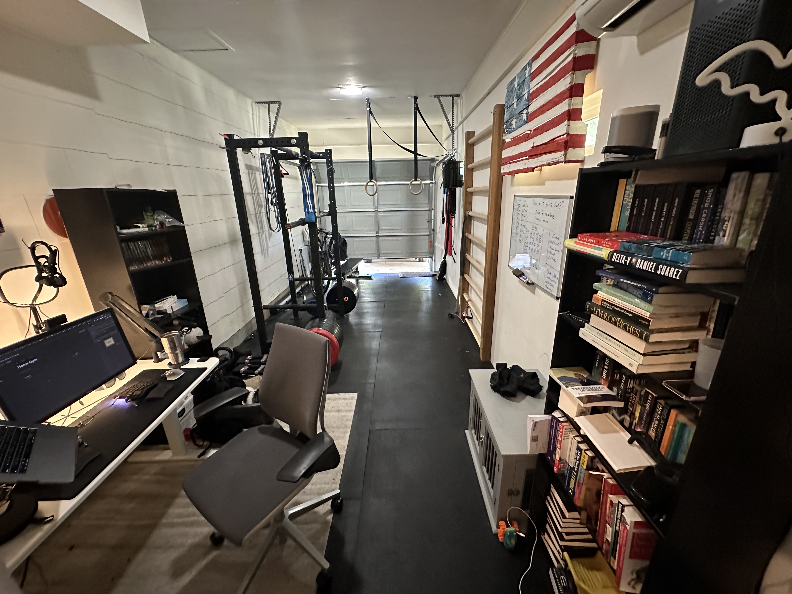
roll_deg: +1.4
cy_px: 297
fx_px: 320
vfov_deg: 85.7
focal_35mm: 14
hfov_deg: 102.1
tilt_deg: -20.2
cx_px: 396
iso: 1000
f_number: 2.2
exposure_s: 1/45
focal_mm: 2.22
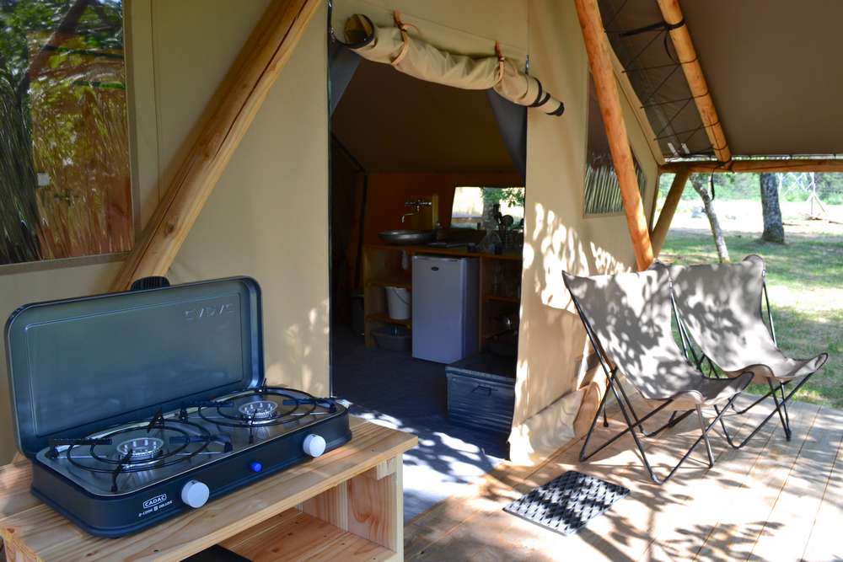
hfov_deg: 67.4
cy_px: 281
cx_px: 422
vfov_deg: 47.9
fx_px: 632
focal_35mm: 27
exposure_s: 1/100
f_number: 9
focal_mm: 18
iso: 400
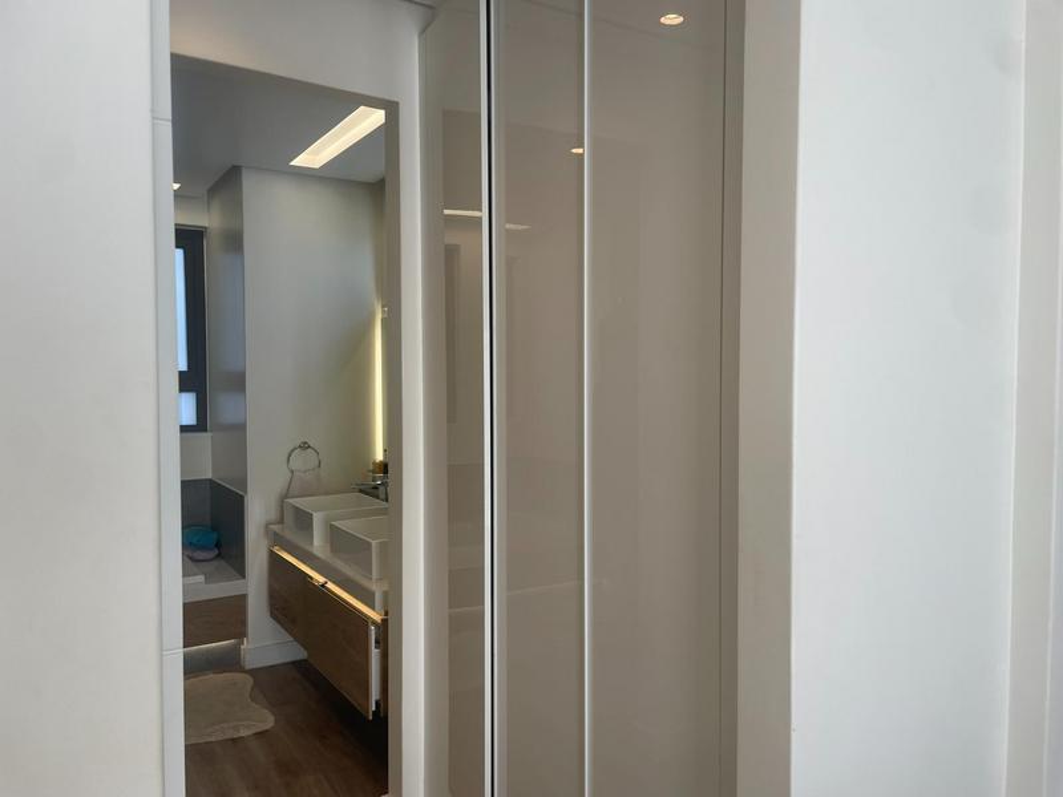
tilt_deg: -1.6
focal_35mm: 26
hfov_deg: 67.3
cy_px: 398
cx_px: 532
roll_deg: +0.0
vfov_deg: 53.1
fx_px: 798
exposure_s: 1/121
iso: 32
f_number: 1.6
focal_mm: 4.2
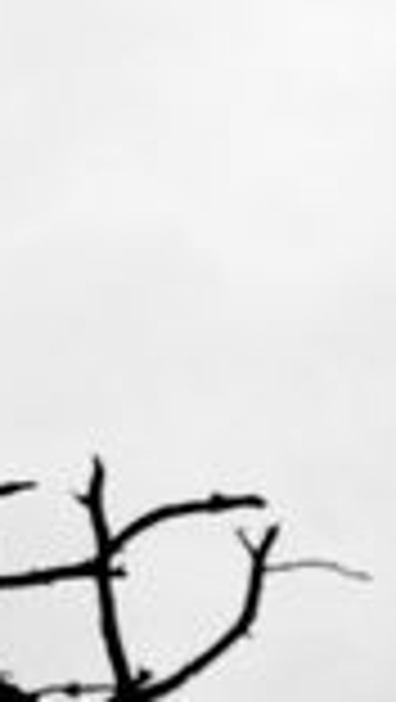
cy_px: 328
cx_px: -670
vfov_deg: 14.9
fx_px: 2682
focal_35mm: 144
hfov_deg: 7.6
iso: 100
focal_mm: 28
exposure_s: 1/160
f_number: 5.6
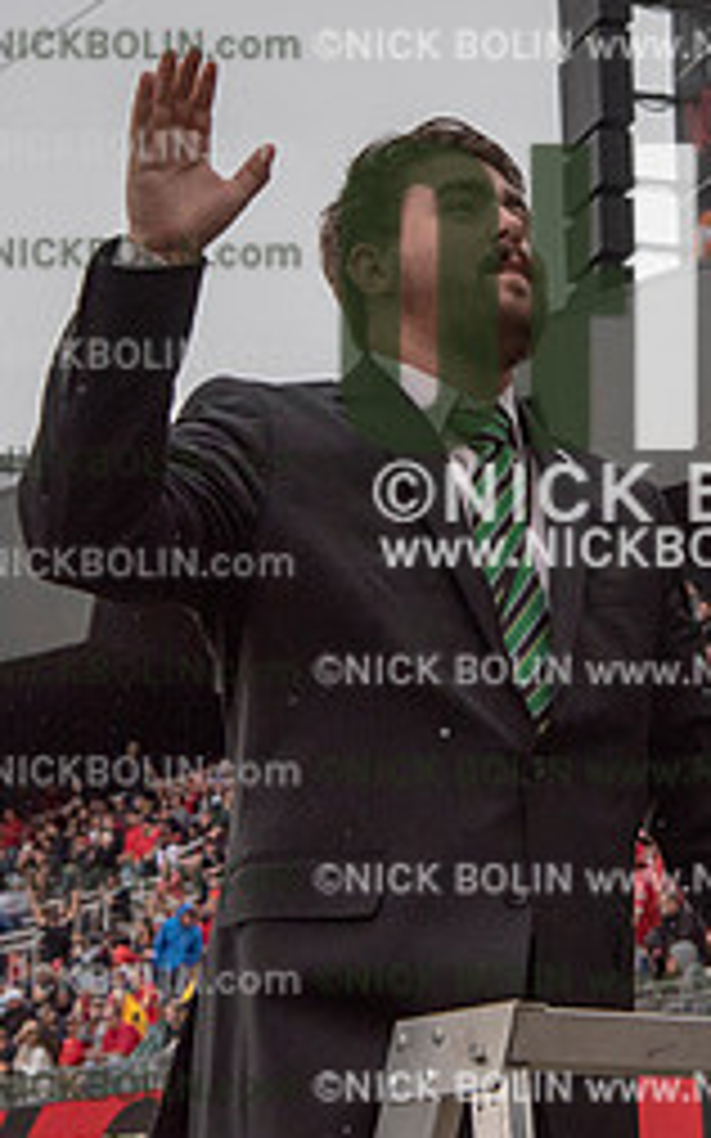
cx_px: 657
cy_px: 358
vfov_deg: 19.7
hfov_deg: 12.4
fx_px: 3257
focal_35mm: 105
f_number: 6.3
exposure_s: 1/4000
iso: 2000
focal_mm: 45
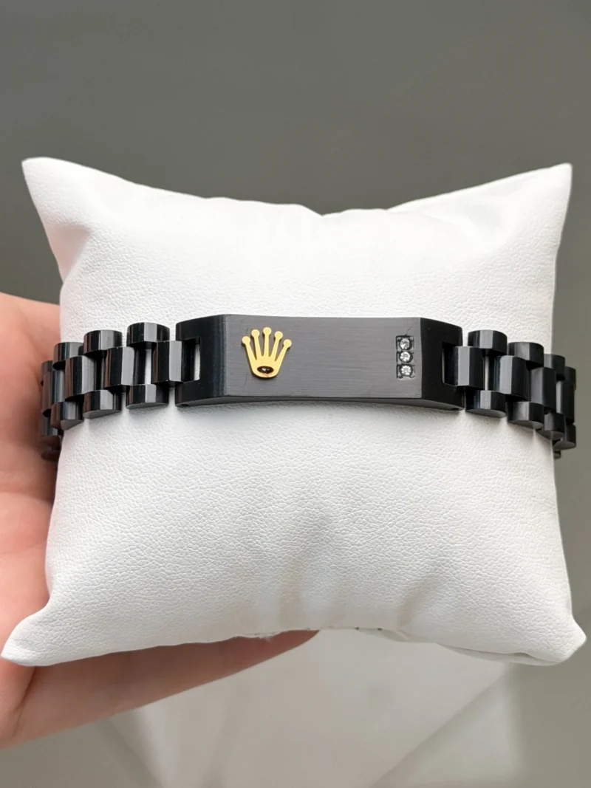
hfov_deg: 30.3
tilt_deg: -76.5
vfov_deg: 39.7
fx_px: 1093
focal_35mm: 48
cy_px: 394
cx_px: 296
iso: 80
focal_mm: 6.76
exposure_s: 1/657
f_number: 1.78
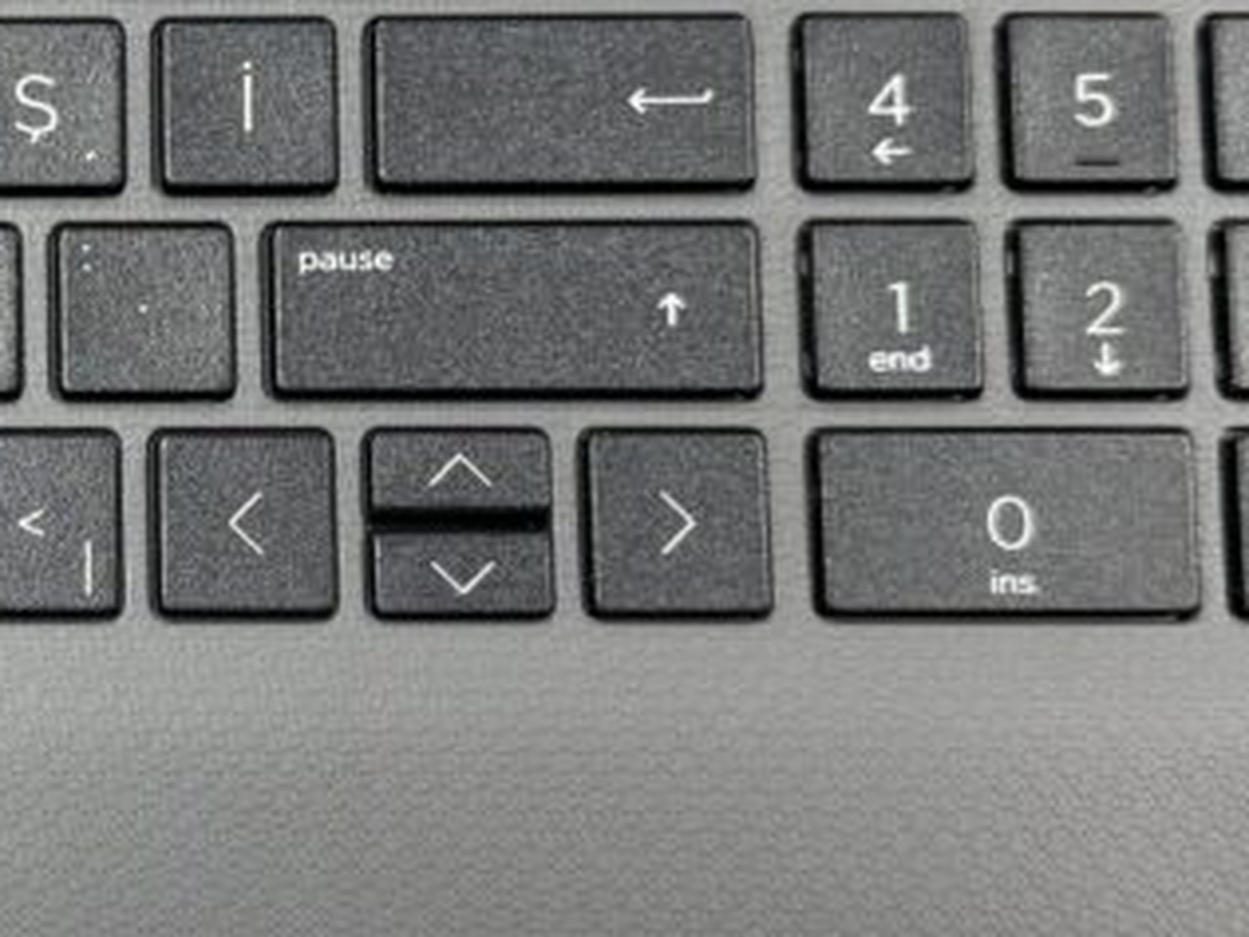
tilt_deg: -65.7
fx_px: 3283
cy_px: 407
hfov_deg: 20.1
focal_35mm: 91
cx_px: -273
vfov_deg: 16.2
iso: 200
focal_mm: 6.76
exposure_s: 1/50
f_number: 1.78
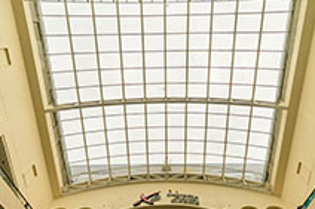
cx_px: 166
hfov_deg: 57.2
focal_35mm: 33
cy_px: 226
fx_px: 289
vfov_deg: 34.8
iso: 200
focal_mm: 14
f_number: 4
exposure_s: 1/500
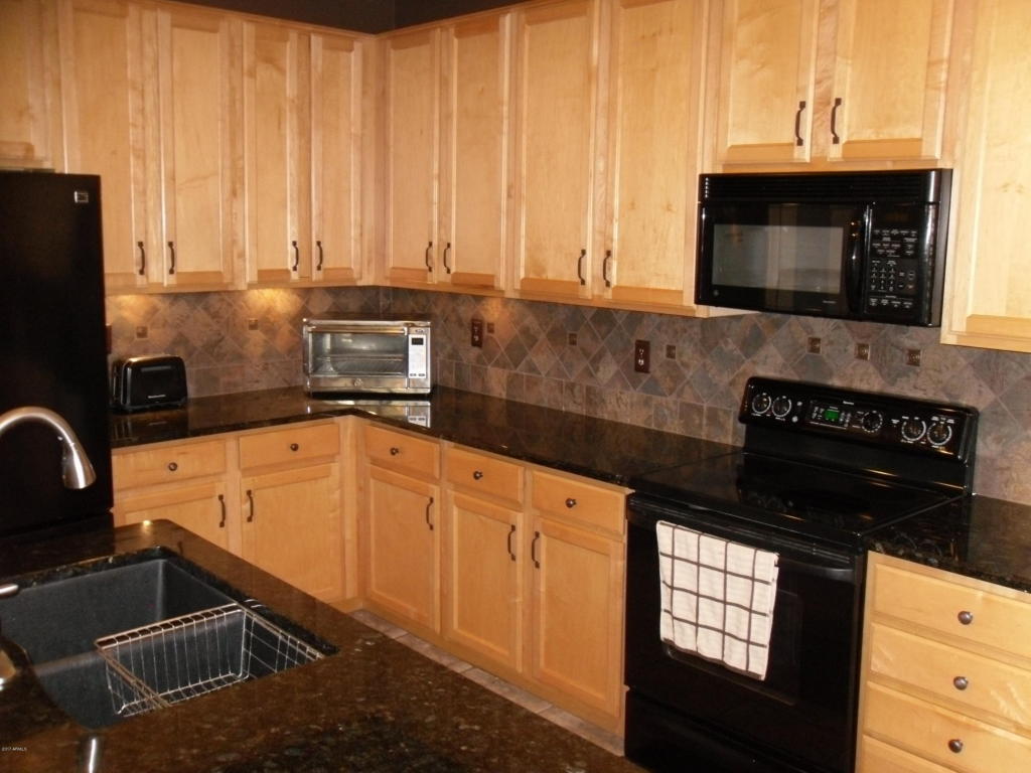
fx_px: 1340
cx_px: 516
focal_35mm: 45
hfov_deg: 42.1
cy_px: 386
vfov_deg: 32.2
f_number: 3.5
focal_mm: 6.3
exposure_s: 1/45
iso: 400
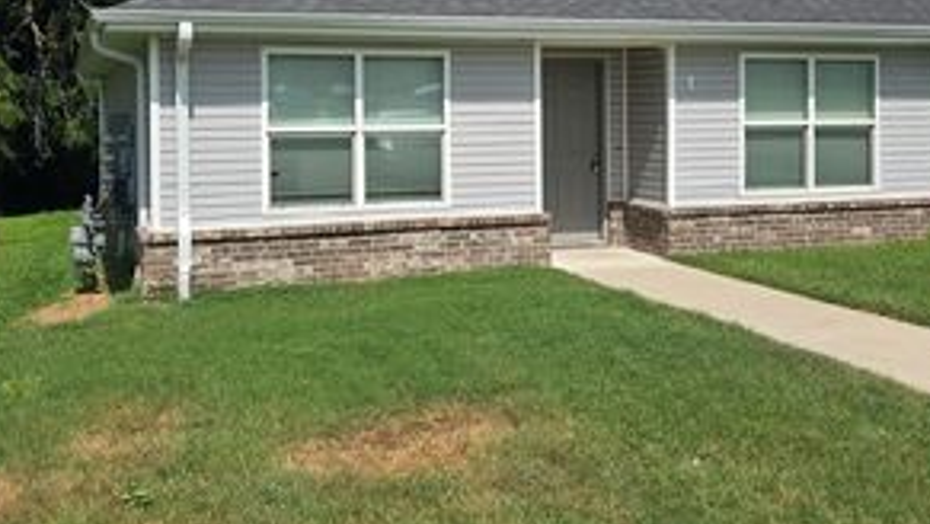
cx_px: 447
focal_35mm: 43
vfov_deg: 27.2
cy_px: 110
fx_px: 1061
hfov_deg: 47.3
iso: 80
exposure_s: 1/7333
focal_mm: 6.3
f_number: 1.7
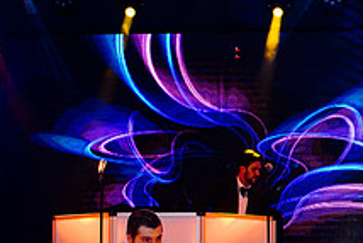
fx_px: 959
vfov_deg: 14.1
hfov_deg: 20.8
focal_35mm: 95
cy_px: 264
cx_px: 355
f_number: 3.2
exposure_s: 1/200
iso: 1600
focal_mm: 35
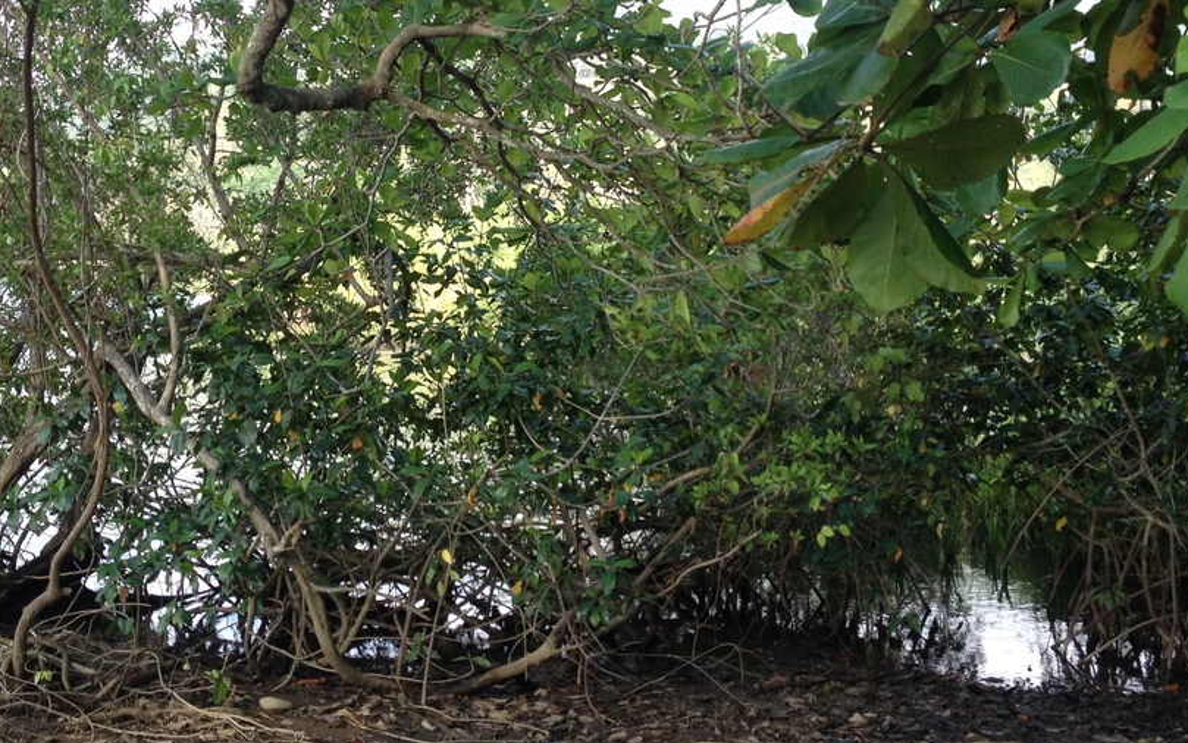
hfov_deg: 36.7
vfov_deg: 23.5
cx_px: 468
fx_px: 1781
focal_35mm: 55
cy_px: 250
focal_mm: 4.28
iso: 50
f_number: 2.4
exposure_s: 1/211
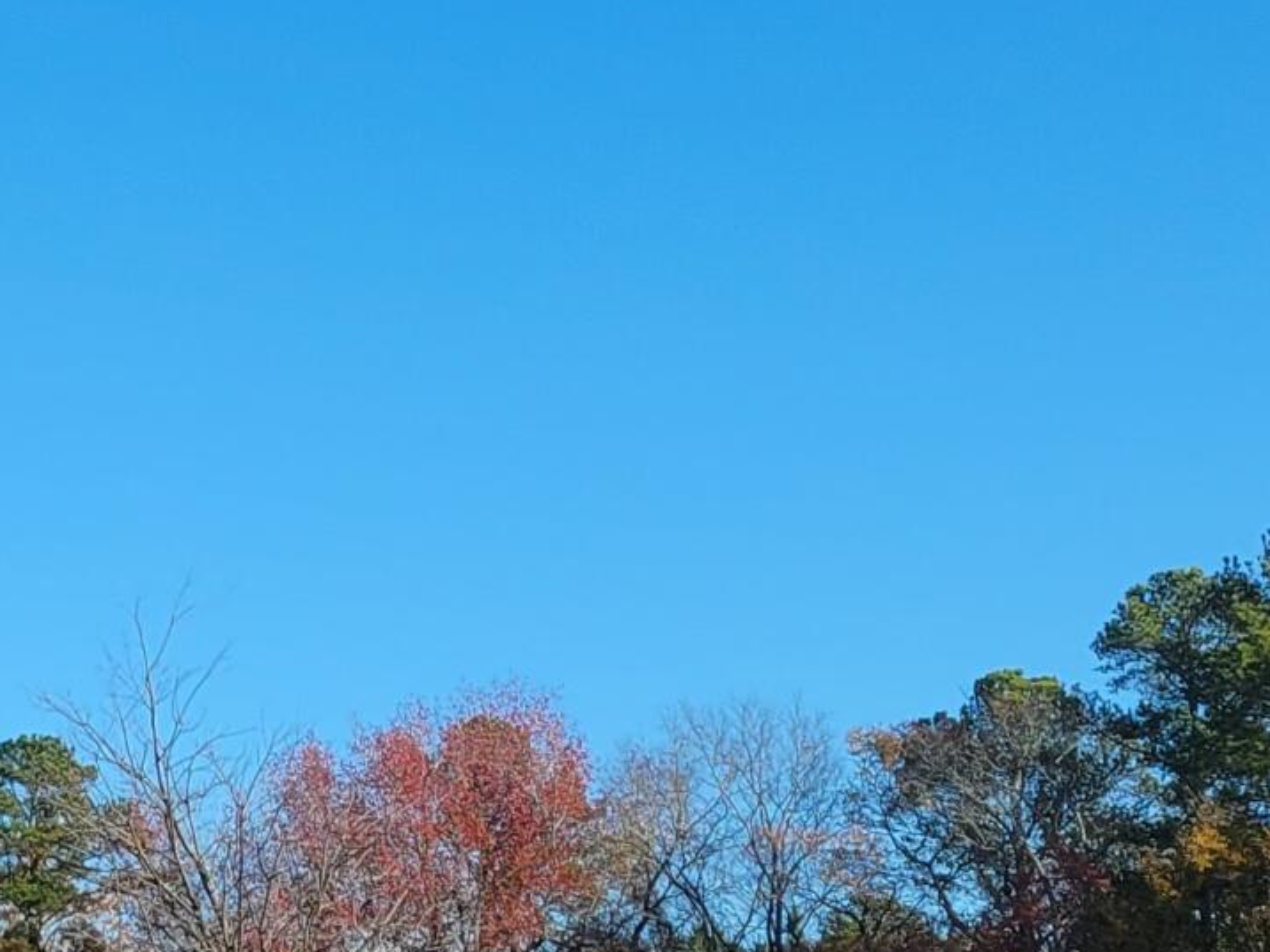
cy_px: 447
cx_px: -749
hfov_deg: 16.2
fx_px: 3999
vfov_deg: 13.6
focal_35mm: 109
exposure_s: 1/1834
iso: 40
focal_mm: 5.4
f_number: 1.8
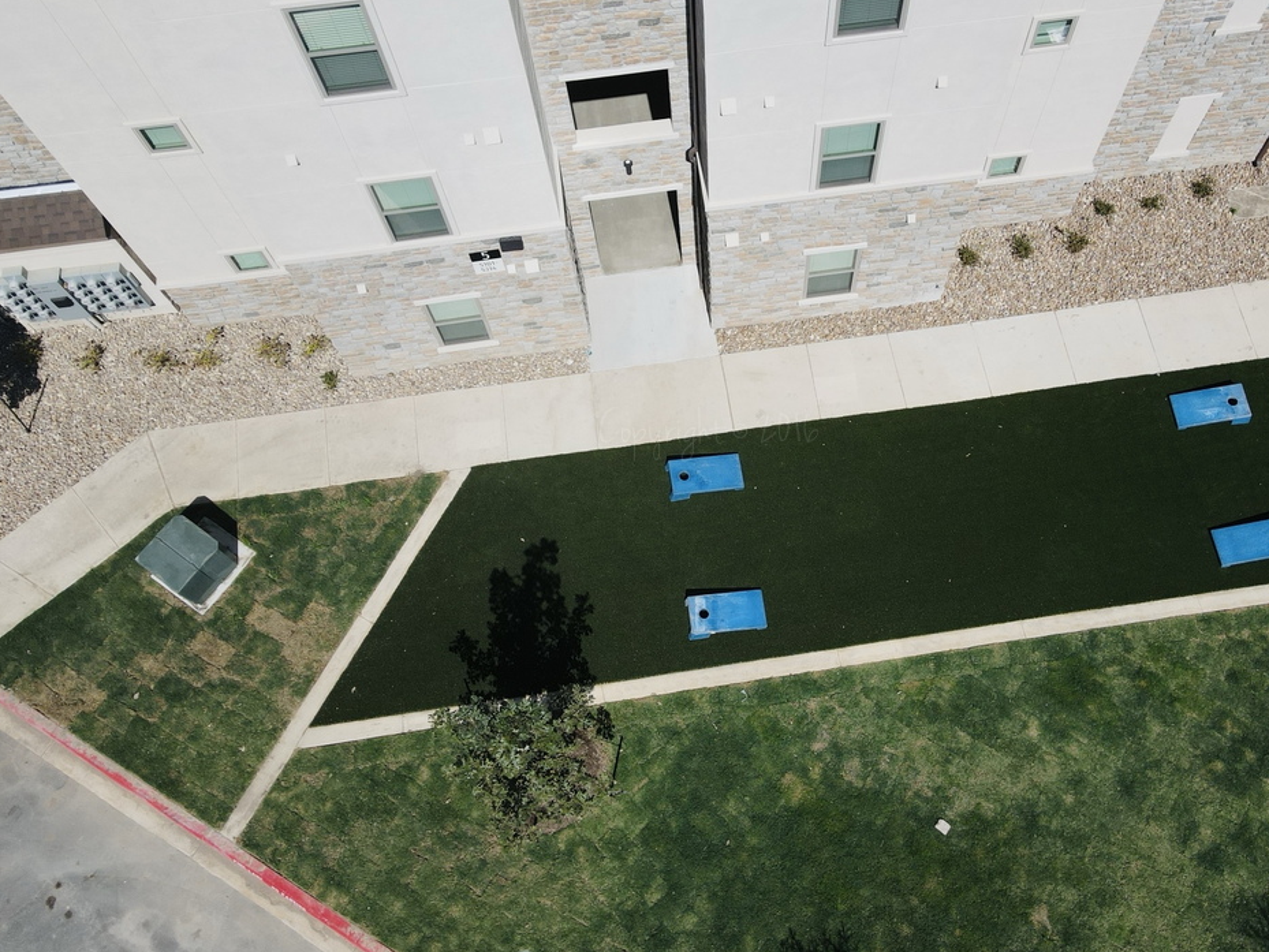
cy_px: 433
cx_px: 709
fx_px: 1137
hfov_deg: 58.2
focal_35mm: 31
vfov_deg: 45.4
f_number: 2.8
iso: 100
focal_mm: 4.5
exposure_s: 1/1250
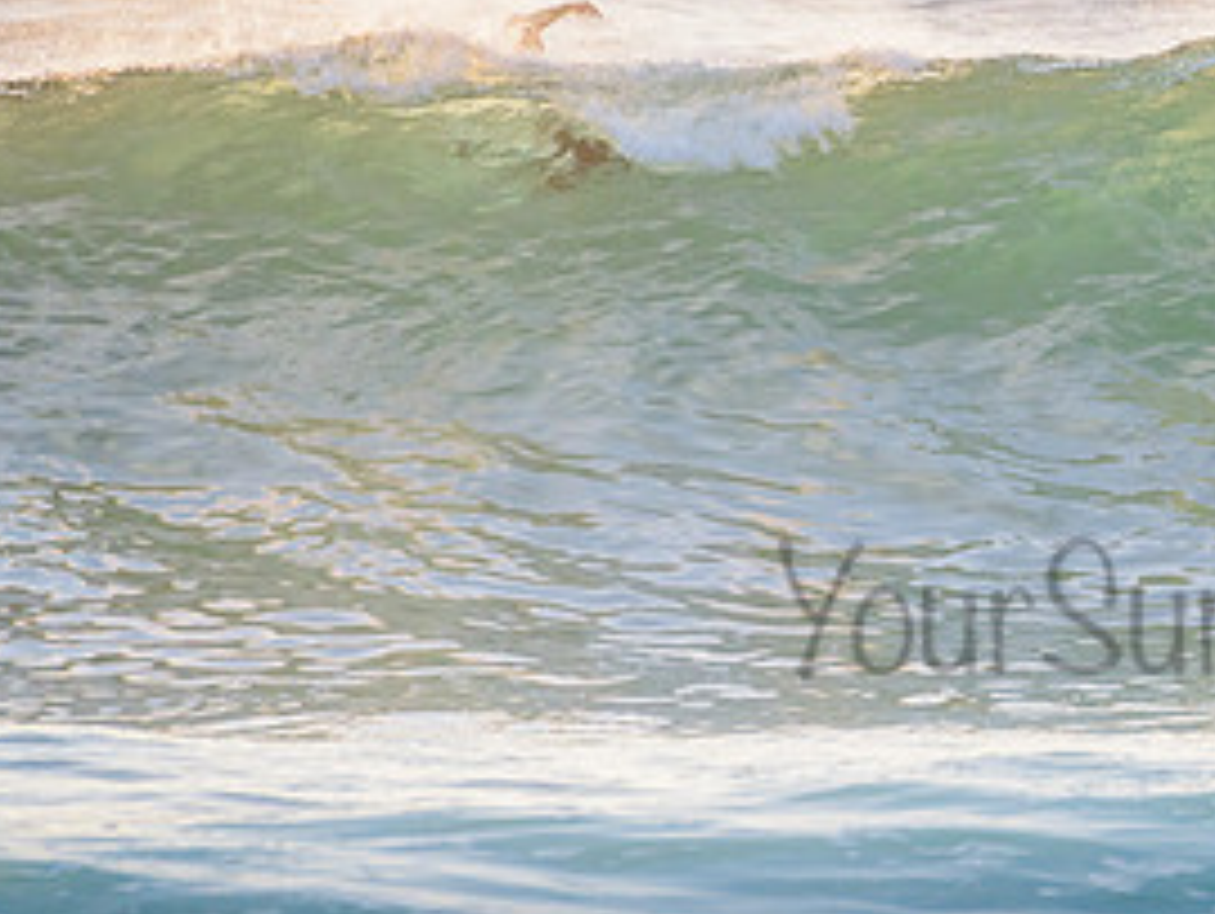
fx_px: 44475
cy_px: 376
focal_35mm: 1266
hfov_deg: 1.6
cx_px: 1536
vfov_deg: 1.2
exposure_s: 1/320
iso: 320
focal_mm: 500
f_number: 5.6
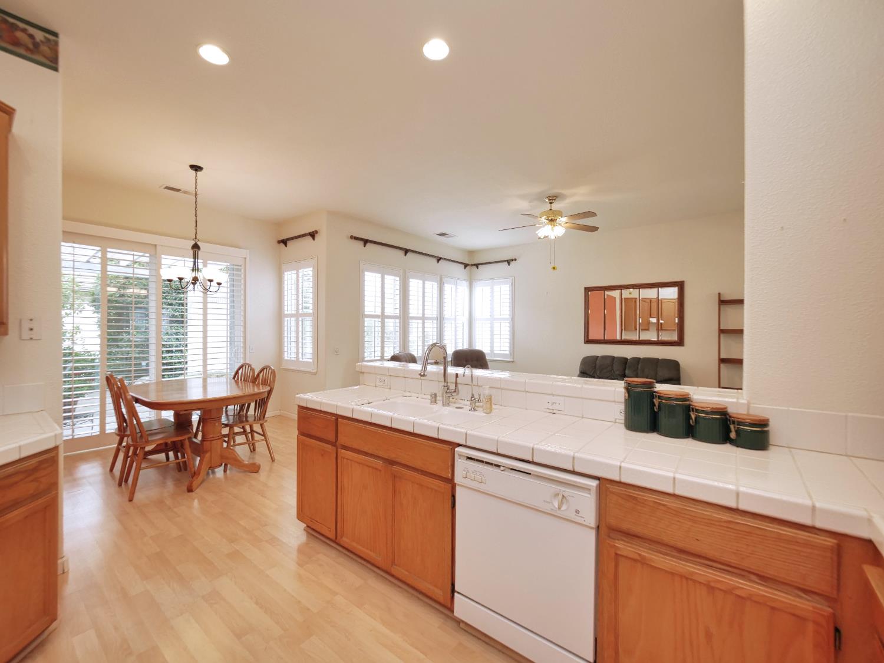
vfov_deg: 85.7
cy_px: 332
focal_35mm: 14
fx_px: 358
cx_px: 442
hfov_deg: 102.1
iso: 800
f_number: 3.2
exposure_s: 1/160
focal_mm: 7
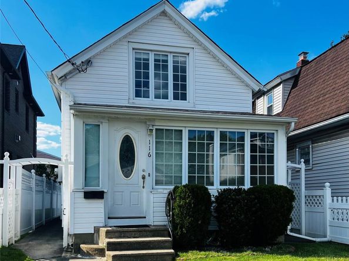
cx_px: 174
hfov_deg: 67.3
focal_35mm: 26
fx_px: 262
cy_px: 130
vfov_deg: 53.0
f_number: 1.5
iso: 50
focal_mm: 5.7
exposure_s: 1/2353
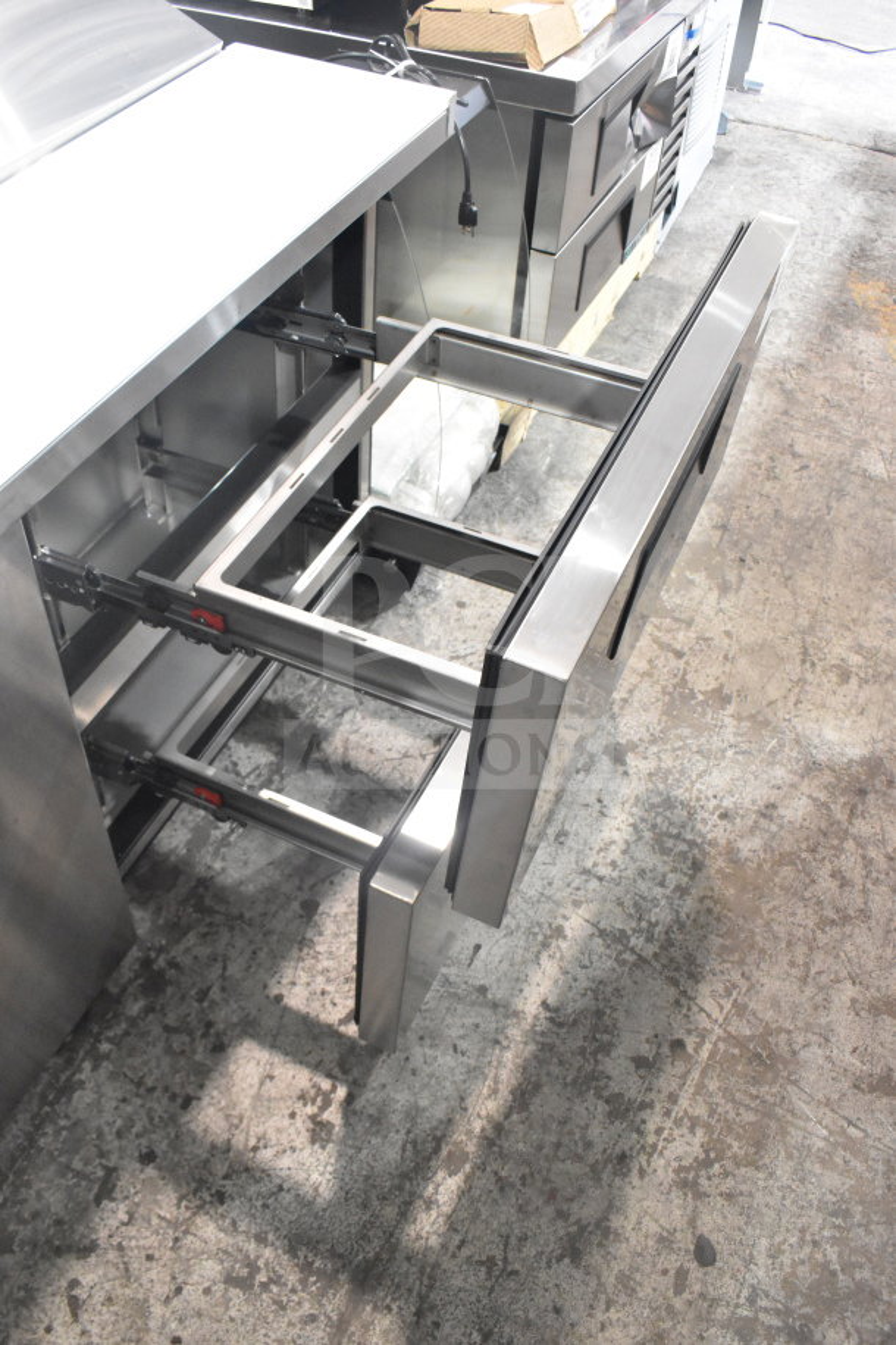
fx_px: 1120
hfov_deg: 43.6
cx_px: 448
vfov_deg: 61.9
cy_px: 672
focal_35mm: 30
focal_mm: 20
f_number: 6.3
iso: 6400
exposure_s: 1/160
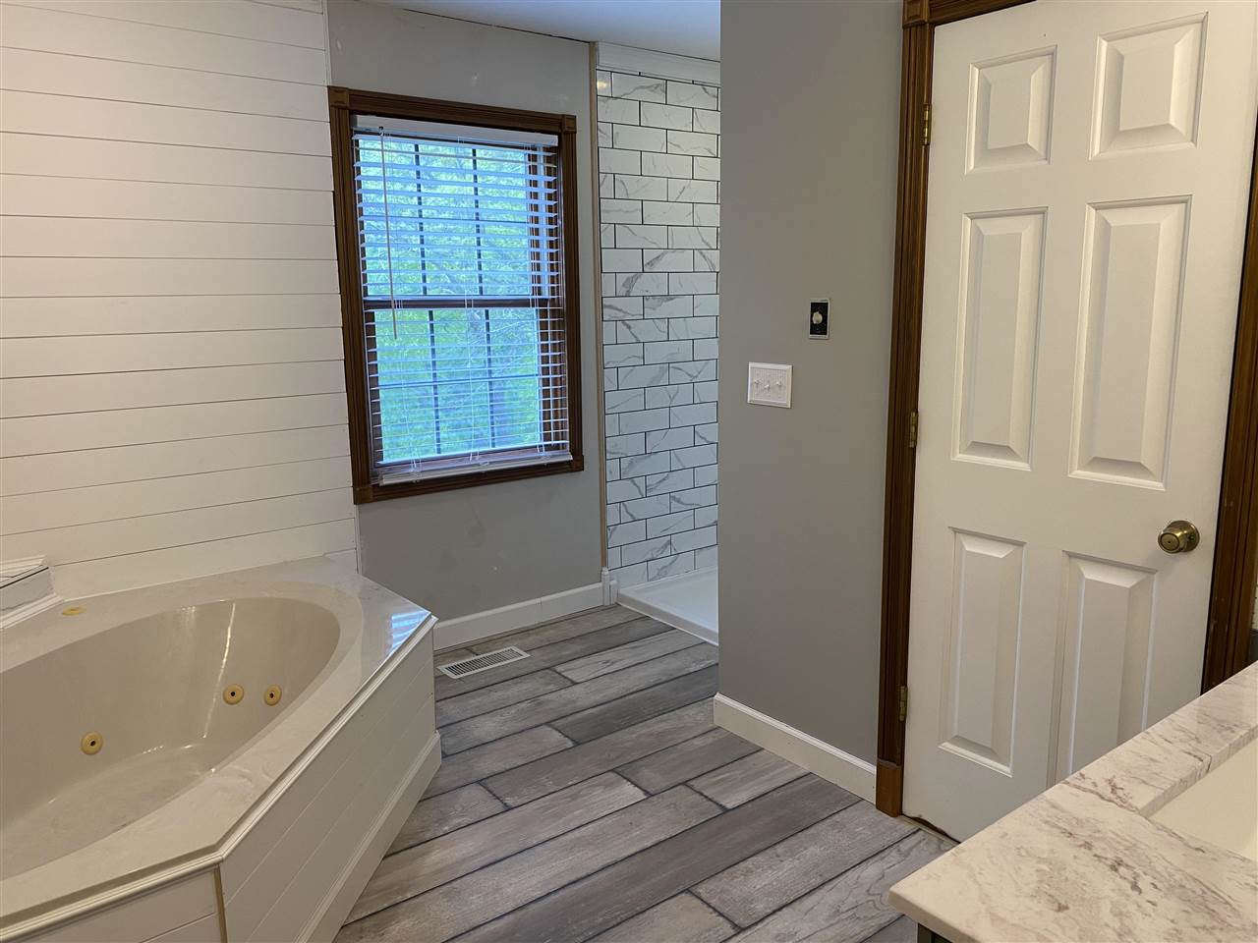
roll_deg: -0.2
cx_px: 629
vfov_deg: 53.1
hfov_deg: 67.3
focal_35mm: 26
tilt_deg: -10.1
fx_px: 945
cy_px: 472
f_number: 1.8
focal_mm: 4.25
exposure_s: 1/60
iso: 80
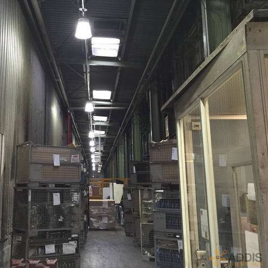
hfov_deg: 46.4
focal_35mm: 35
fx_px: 307
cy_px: 137
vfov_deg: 47.2
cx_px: 87
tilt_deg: +13.4
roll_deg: -0.5
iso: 125
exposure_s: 1/17
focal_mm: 4.15
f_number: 2.2
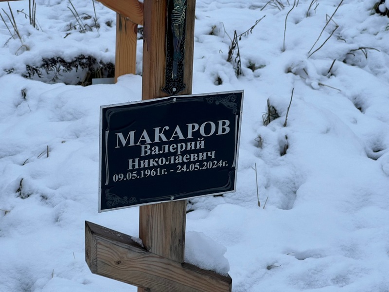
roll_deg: -4.8
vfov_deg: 19.1
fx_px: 865
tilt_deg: -21.9
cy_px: 146
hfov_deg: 25.3
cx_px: 194
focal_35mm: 77
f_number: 2.8
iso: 32
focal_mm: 9
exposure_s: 1/145
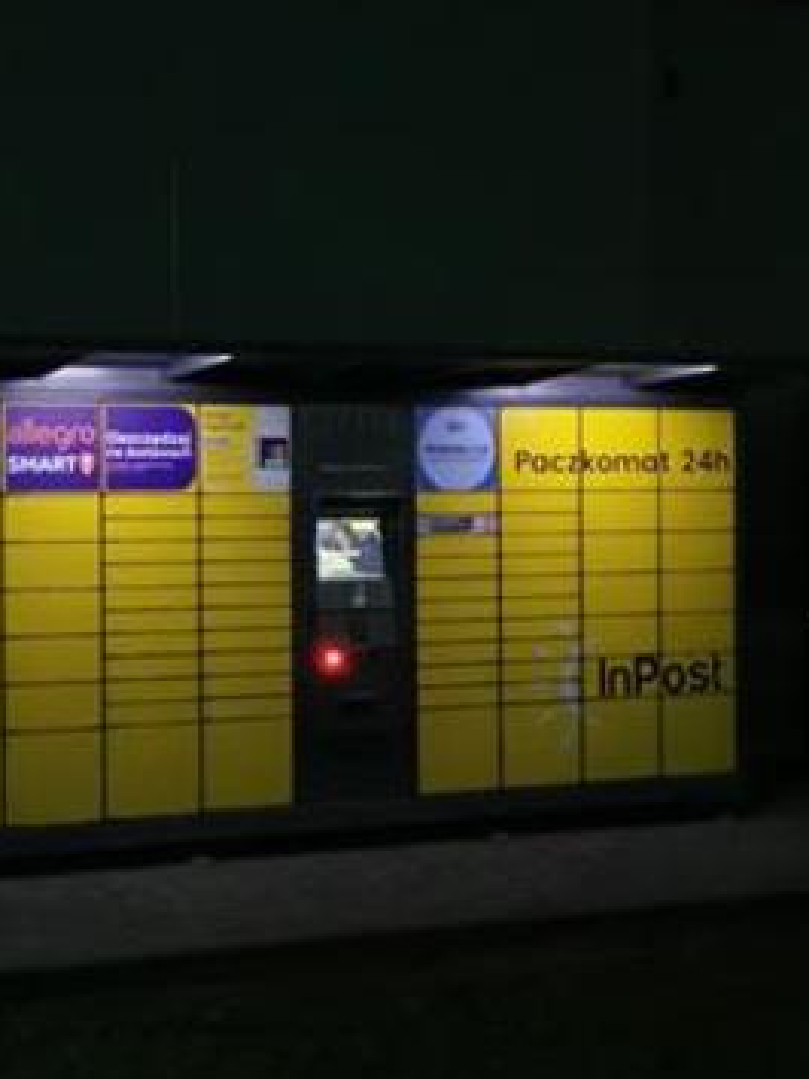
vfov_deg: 27.4
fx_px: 2214
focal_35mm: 71
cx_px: 332
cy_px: 518
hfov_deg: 20.7
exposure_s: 1/20
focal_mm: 5.58
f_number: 1.8
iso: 1000
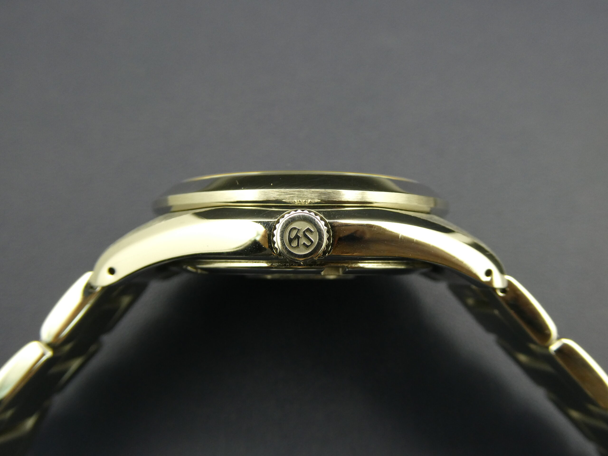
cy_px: 228
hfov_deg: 52.6
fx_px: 615
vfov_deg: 40.7
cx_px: 304
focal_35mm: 35
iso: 250
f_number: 3.7
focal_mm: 6.3
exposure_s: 1/80
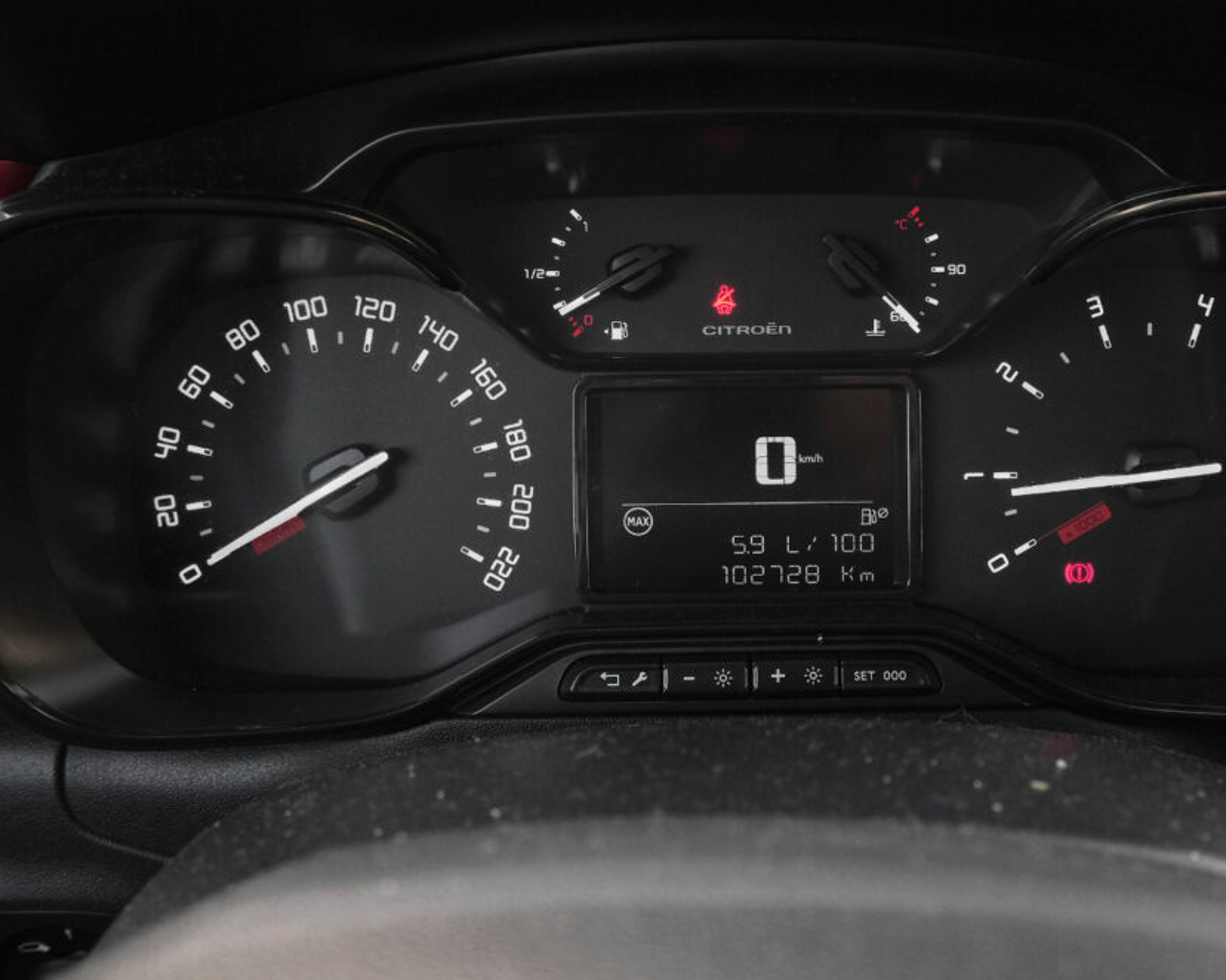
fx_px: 1306
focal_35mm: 36
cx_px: 757
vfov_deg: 41.1
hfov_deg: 49.9
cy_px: 477
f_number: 8
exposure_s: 1/100
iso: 2000
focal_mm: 20.9
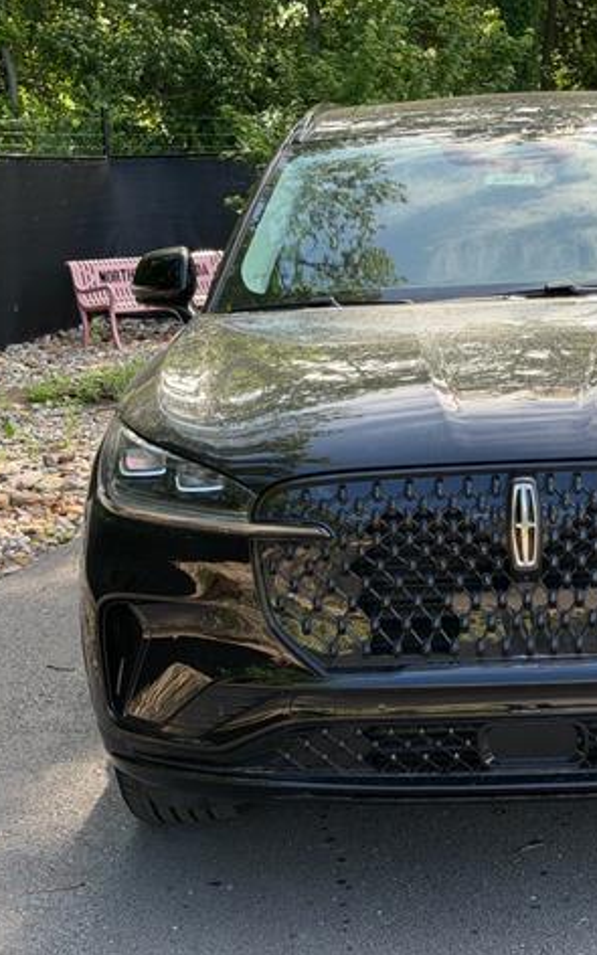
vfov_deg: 29.8
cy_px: 473
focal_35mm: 69
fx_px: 1796
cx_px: 459
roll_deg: -0.2
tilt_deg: -10.5
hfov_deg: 18.7
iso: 80
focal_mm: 6.76
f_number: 1.78
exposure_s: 1/951
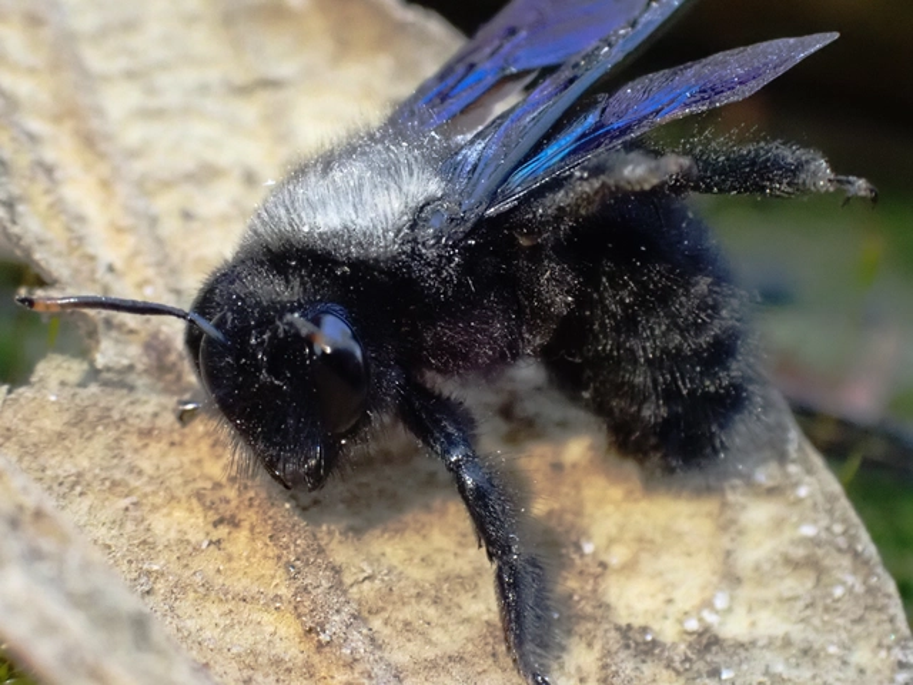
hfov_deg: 19.6
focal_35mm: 100
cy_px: 342
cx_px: 456
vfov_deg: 14.8
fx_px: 2638
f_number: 6.3
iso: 1600
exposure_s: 1/60
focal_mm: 18
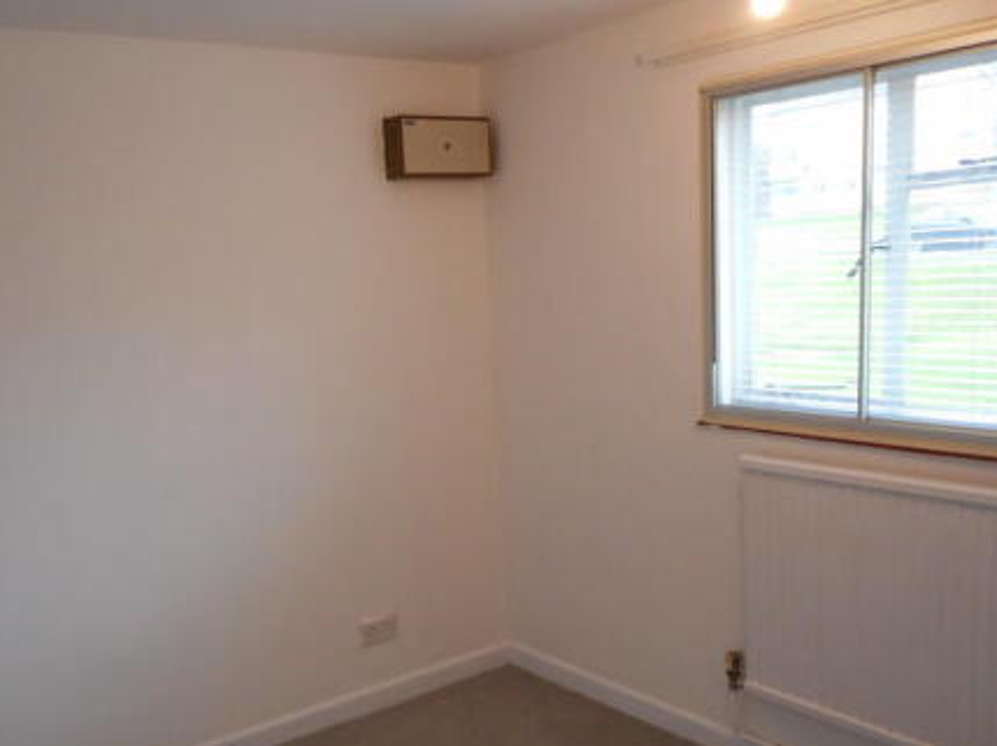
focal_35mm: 34
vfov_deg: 41.6
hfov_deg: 53.7
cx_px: 417
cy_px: 431
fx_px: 978
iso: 320
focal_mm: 4.5
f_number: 3.7
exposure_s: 1/30
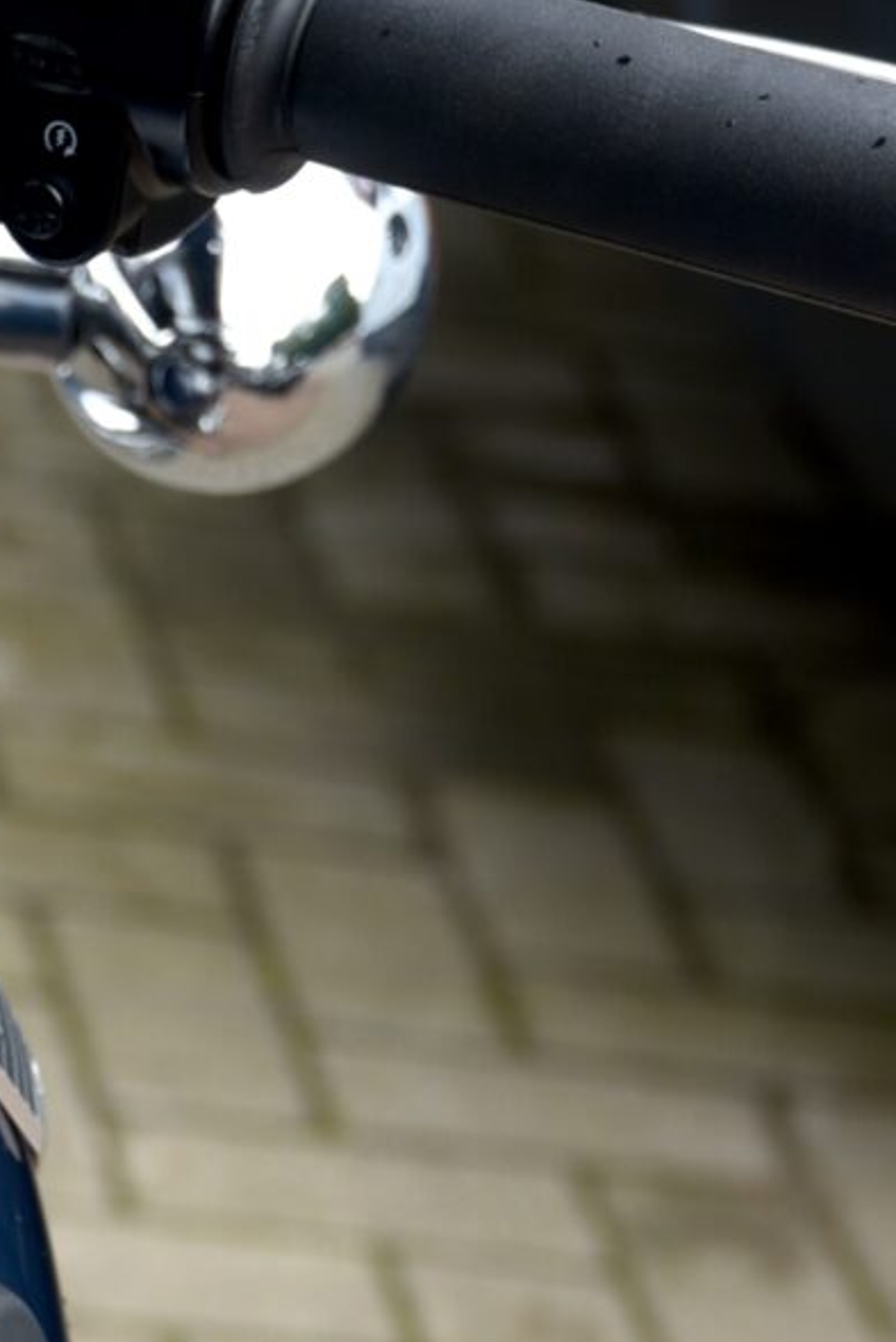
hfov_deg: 6.1
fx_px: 8091
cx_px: -999
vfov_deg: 9.2
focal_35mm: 217
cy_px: 1983
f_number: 5
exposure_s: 1/100
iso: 100
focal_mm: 50
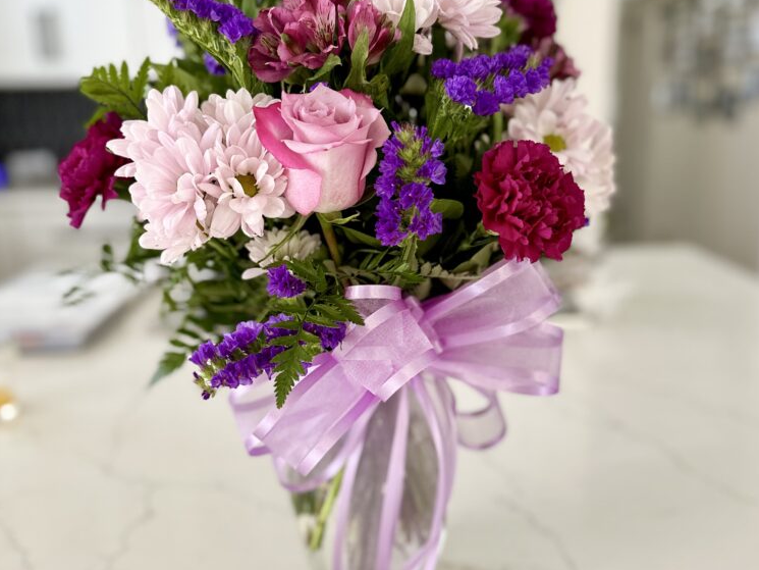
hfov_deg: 55.3
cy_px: 311
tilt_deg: -16.2
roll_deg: +0.9
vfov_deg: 42.9
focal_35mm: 33
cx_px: 387
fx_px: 724
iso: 250
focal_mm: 6.86
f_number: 1.78
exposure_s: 1/66
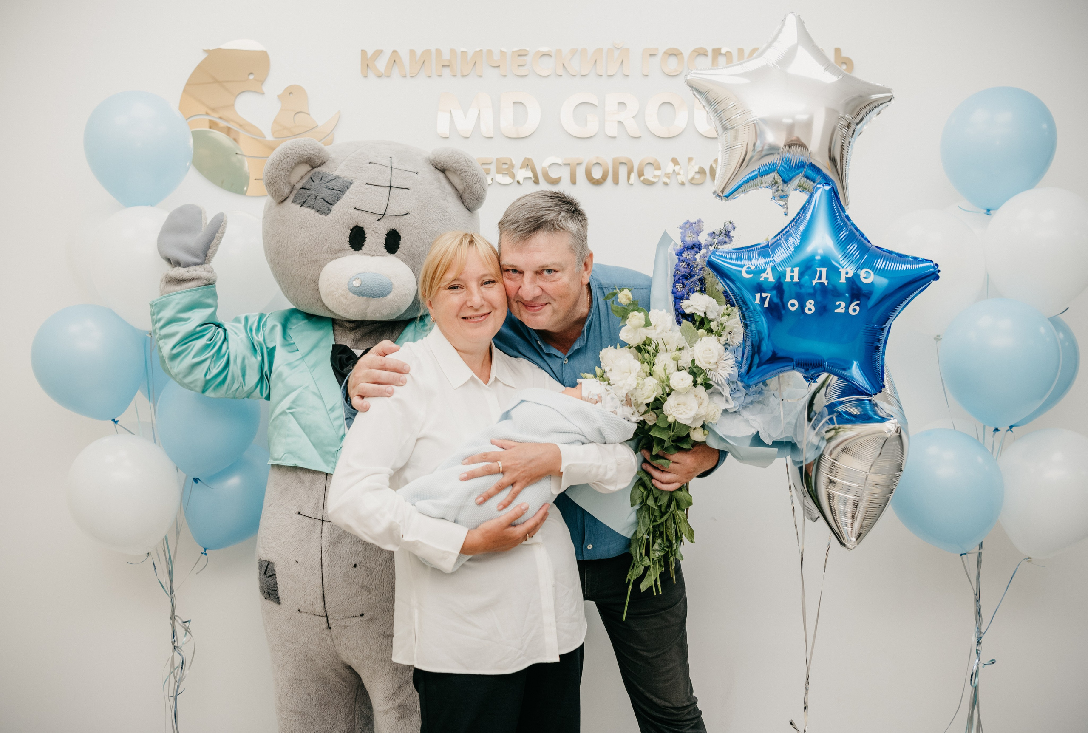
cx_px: 533
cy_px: 363
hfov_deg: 53.0
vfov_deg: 37.1
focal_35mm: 36
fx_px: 1091
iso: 320
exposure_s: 1/200
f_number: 4
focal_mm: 34
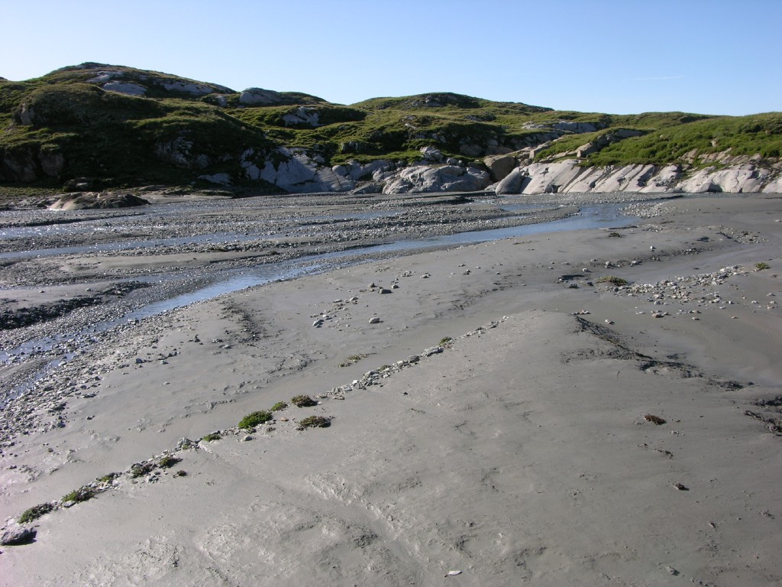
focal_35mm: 35
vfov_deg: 40.7
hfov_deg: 52.6
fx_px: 791
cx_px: 391
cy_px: 294
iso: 50
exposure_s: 1/216
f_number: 5.6
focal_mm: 8.9
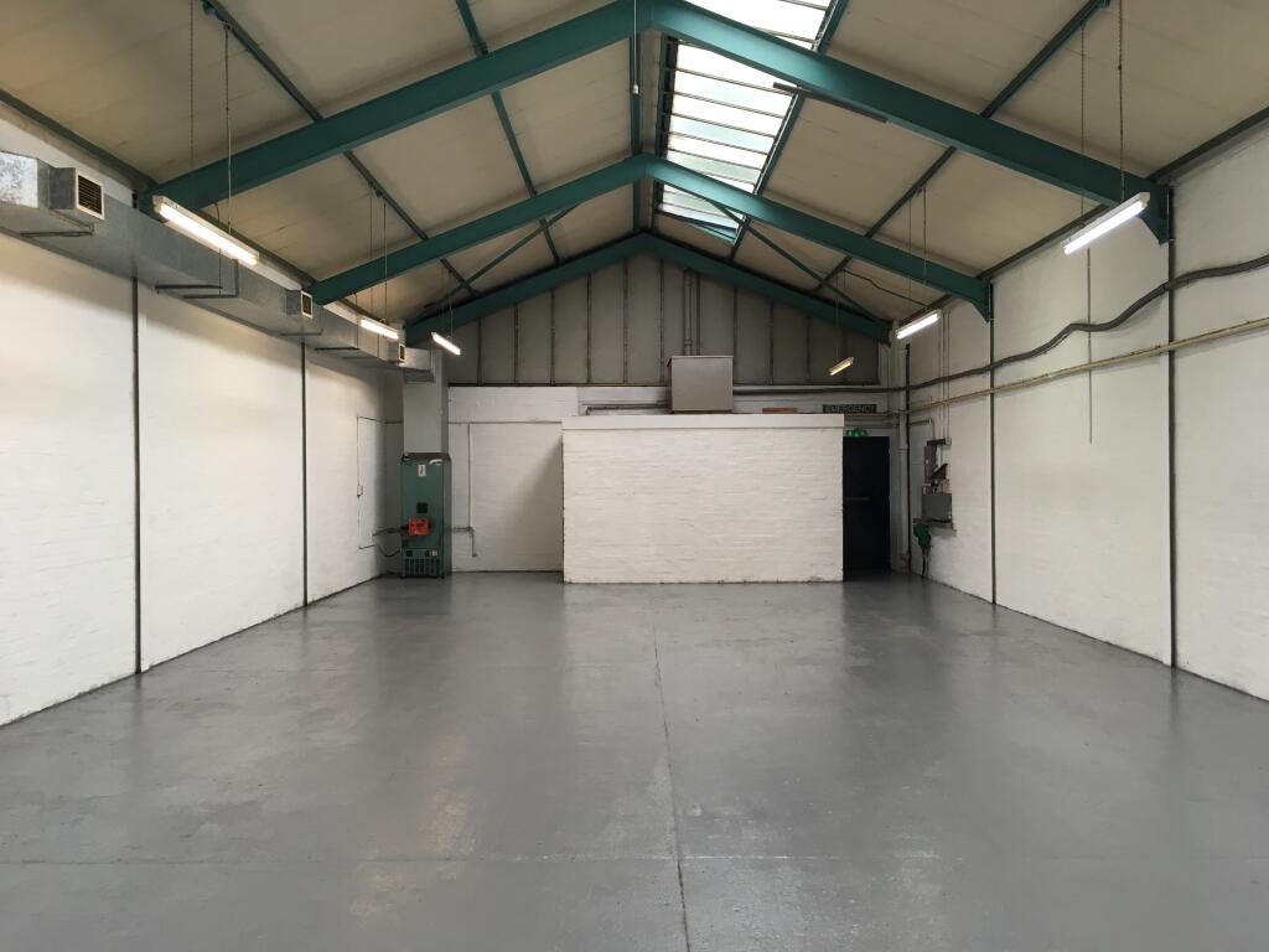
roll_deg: -1.0
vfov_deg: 48.2
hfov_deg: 61.7
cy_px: 476
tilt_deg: +0.2
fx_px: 1063
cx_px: 634
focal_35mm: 29
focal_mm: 4.15
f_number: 2.2
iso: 25
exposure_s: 1/33
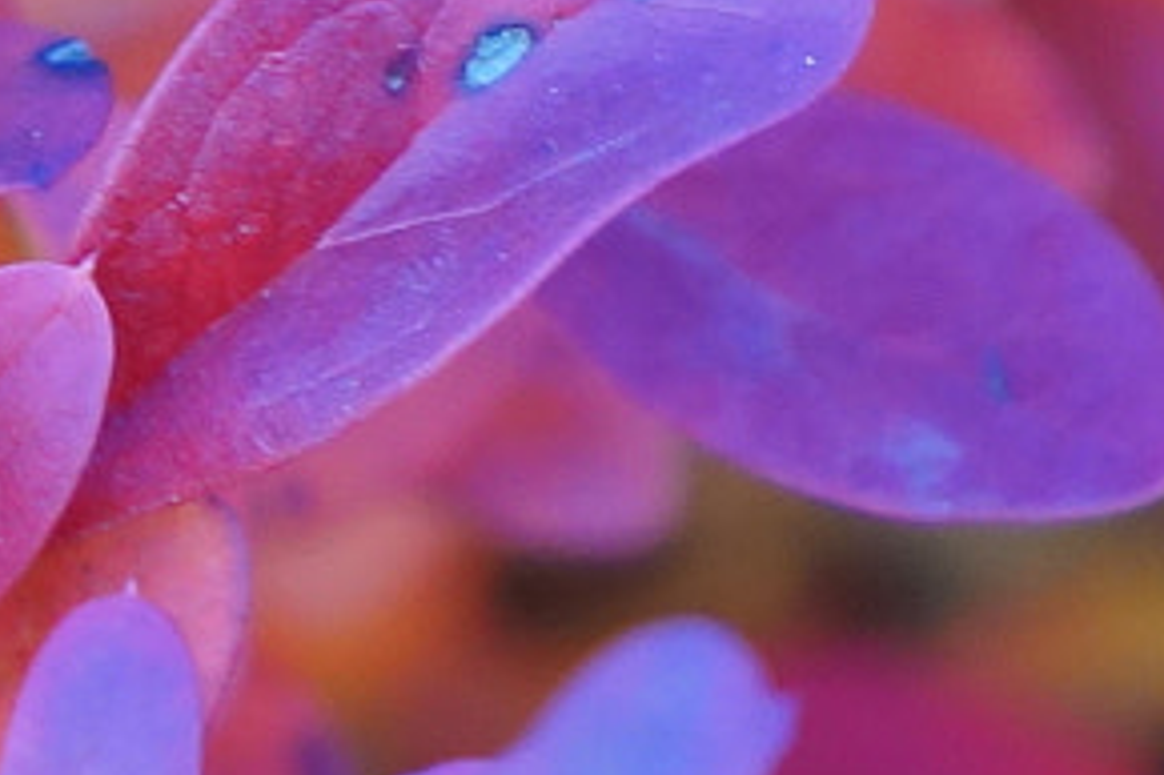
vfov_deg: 2.5
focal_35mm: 551
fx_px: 17805
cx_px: 269
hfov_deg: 3.7
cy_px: 383
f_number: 5
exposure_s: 1/100
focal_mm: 52
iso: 500
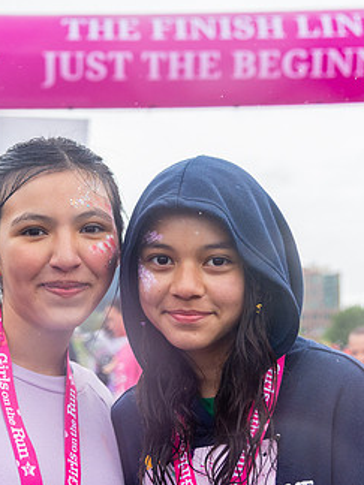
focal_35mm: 79
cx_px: 63
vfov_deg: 24.7
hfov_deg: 18.5
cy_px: 215
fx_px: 1108
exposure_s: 1/2500
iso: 1600
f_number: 4
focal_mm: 40
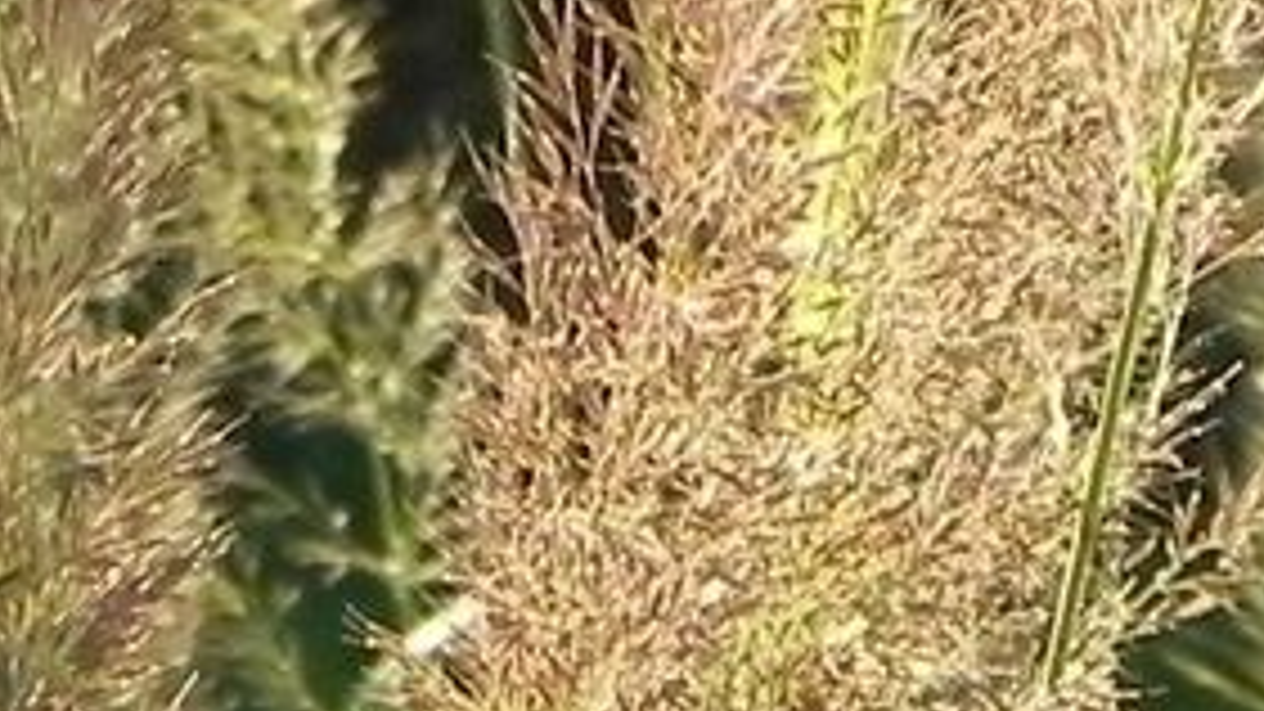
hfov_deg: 3.2
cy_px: -770
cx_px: -209
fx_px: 22420
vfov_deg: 1.8
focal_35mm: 669
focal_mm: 28.8
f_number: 5
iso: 160
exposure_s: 1/400
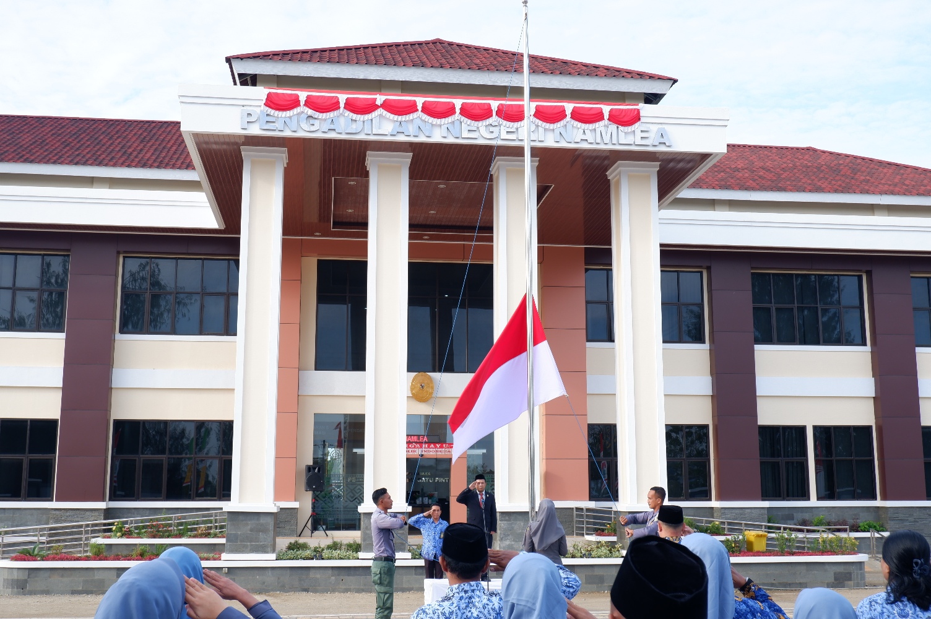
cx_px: 466
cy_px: 310
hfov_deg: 47.4
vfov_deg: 32.6
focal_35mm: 41
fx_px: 1059
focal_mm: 27.1
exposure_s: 1/140
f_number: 8
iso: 200
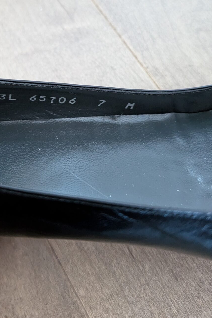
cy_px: 95
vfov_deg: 47.3
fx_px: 353
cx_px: 62
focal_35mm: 40
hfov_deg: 33.0
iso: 1912
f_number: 1.68
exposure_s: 1/60
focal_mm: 6.9
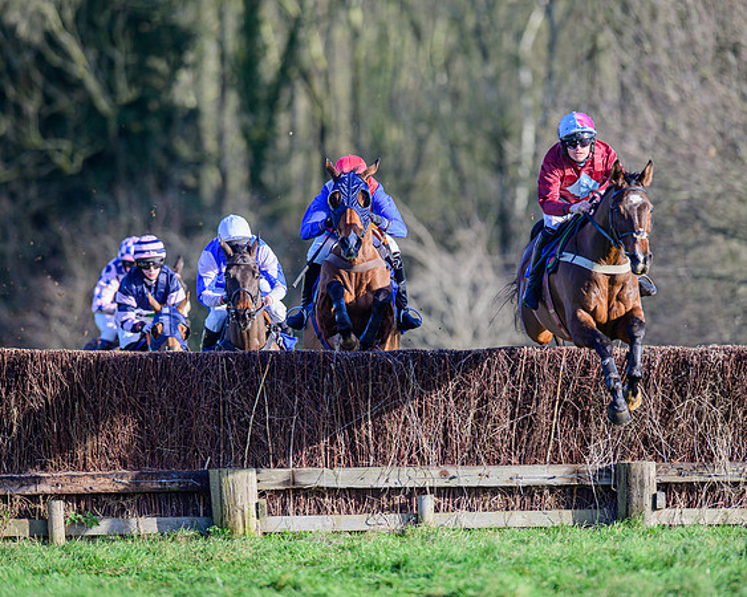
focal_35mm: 451
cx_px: 374
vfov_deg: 3.4
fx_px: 9968
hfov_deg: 4.3
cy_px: 298
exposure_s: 1/2000
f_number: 5
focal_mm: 400
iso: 400
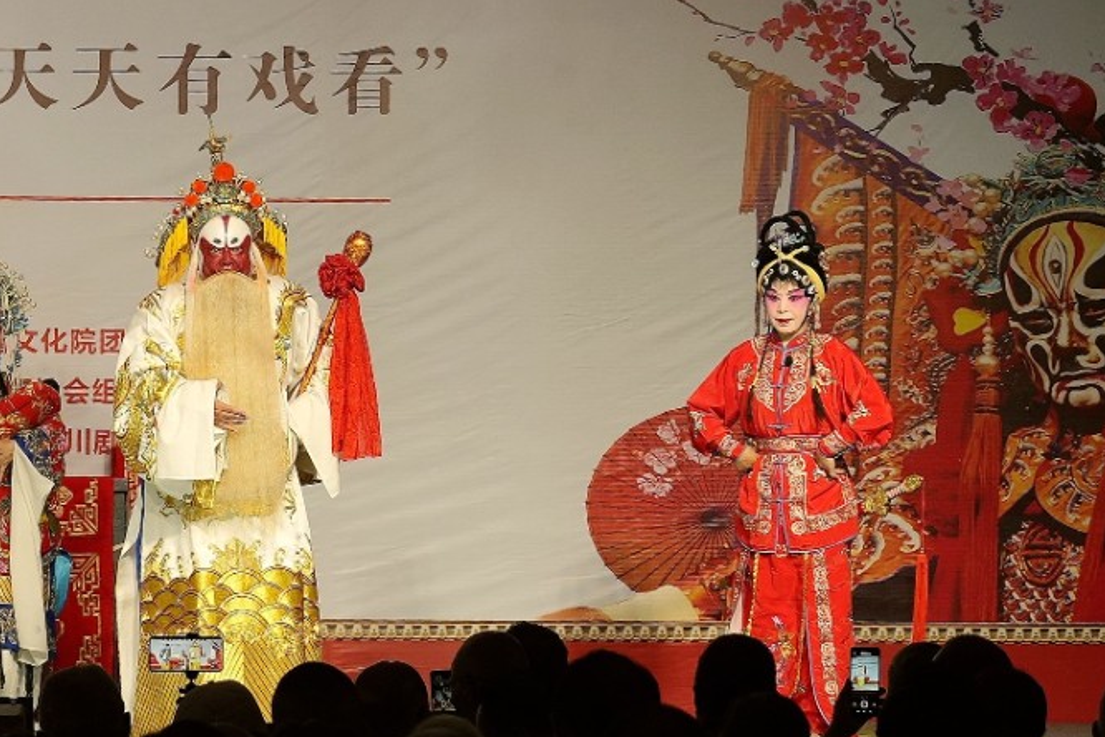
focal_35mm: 103
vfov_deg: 13.3
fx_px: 3161
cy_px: 492
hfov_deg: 19.2
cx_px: -40
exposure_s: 1/50
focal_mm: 49
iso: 125
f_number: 4
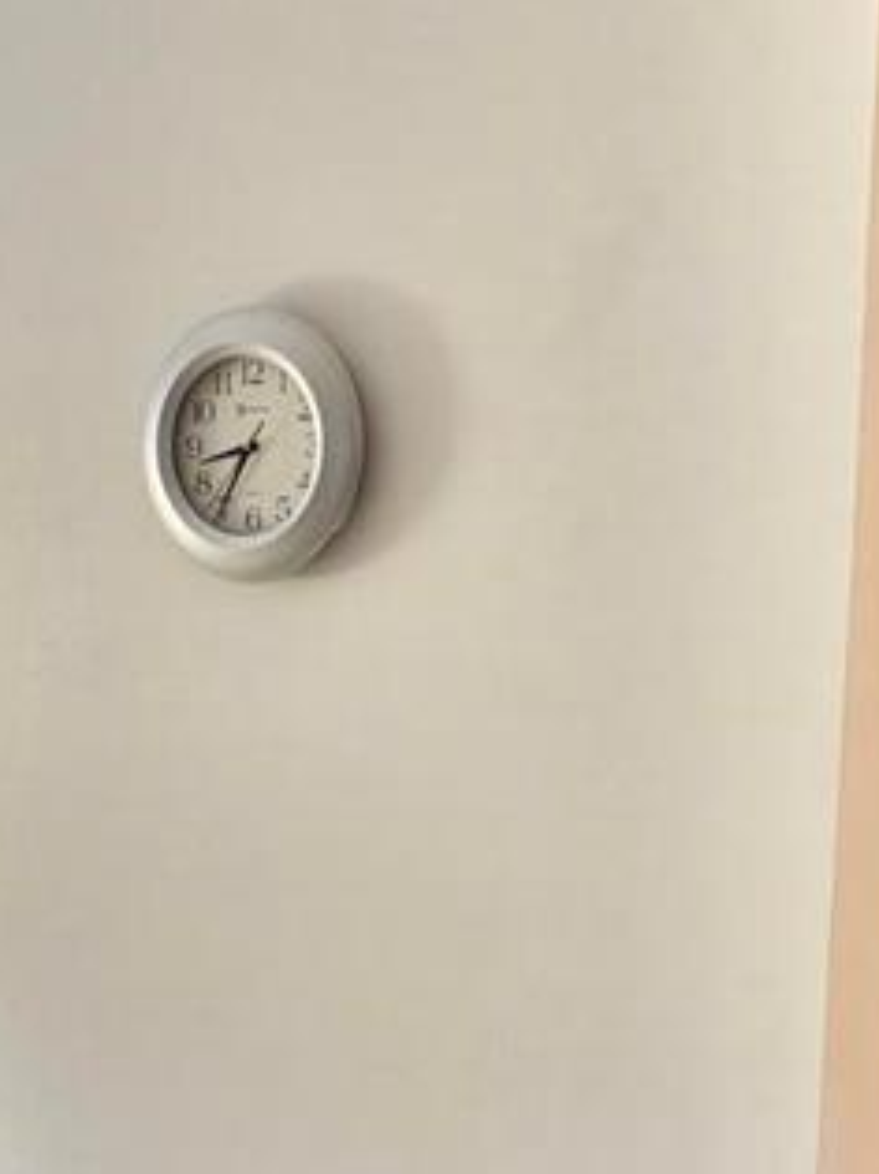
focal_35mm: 99
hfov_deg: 14.9
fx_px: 3354
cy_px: 1386
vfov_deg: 18.8
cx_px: 227
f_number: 1.6
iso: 125
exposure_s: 1/60
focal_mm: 5.96
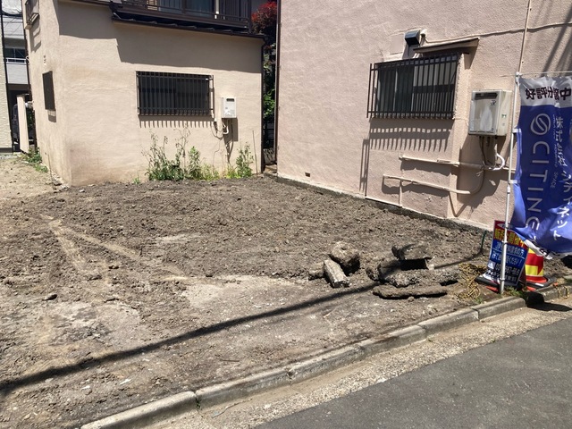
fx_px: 463
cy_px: 214
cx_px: 286
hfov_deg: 63.4
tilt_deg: -9.0
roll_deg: -2.3
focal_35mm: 28
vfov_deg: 49.7
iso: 20
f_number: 1.8
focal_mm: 3.99
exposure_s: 1/2088
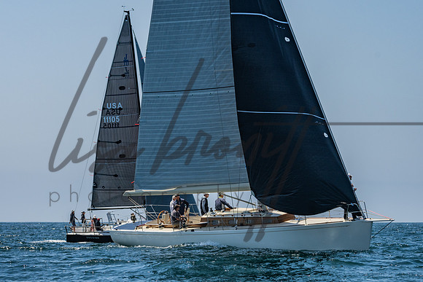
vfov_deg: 7.9
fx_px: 2036
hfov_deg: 11.9
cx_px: 163
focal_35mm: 173
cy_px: 112
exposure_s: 1/2000
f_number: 6.3
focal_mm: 125
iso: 250
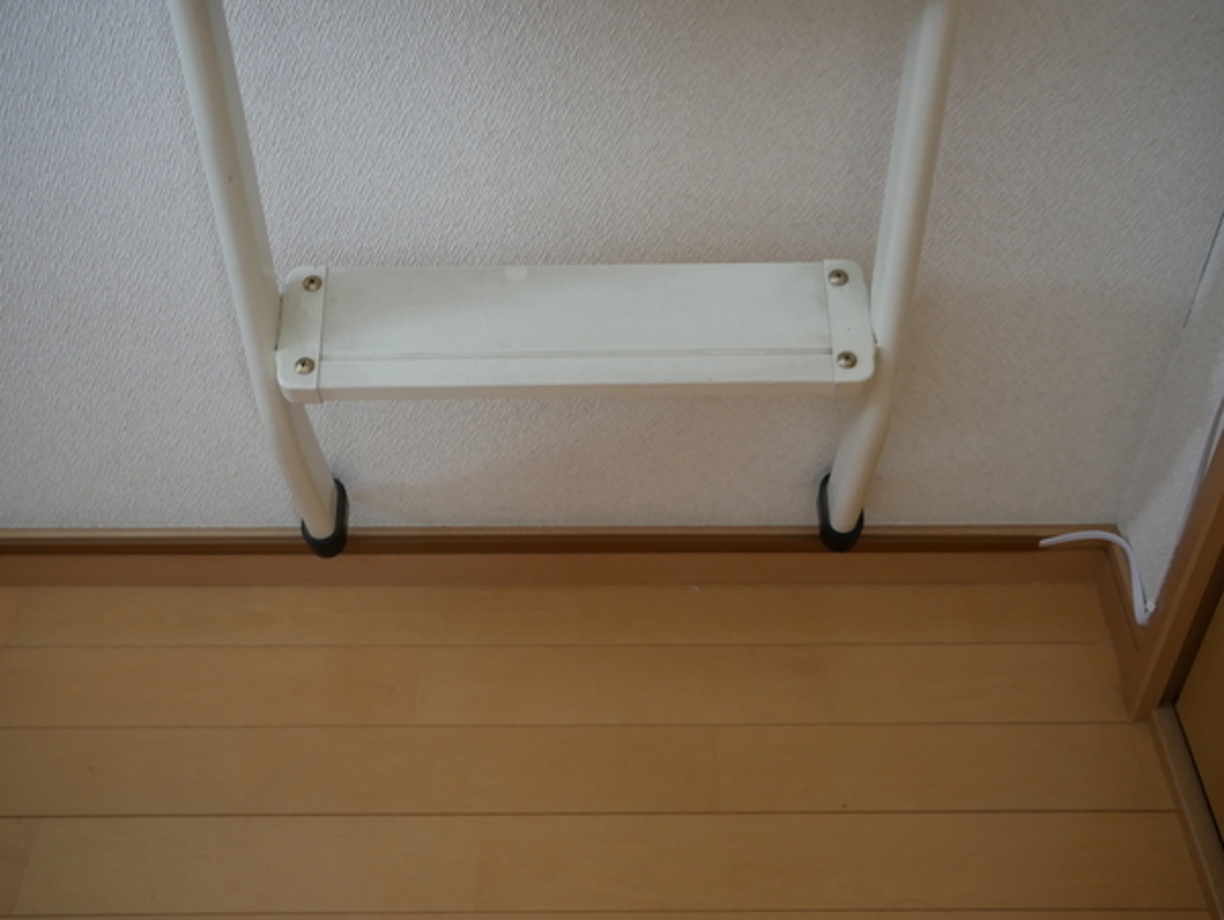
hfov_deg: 46.8
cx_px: 612
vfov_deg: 36.0
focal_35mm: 40
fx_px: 1416
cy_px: 460
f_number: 4.1
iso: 800
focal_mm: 20
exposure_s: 1/13
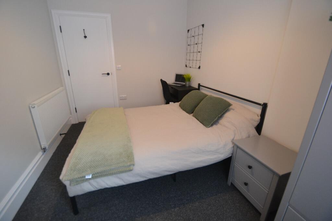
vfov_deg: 77.3
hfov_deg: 100.4
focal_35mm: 15
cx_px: 166
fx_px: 138
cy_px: 110
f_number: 3.5
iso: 1000
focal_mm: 10
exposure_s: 1/60
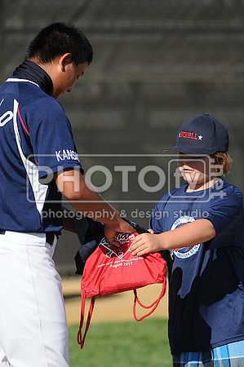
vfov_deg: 4.6
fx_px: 4585
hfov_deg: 3.0
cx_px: 122
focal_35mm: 450
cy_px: 184
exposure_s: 1/2000
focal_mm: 300
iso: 200
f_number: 4
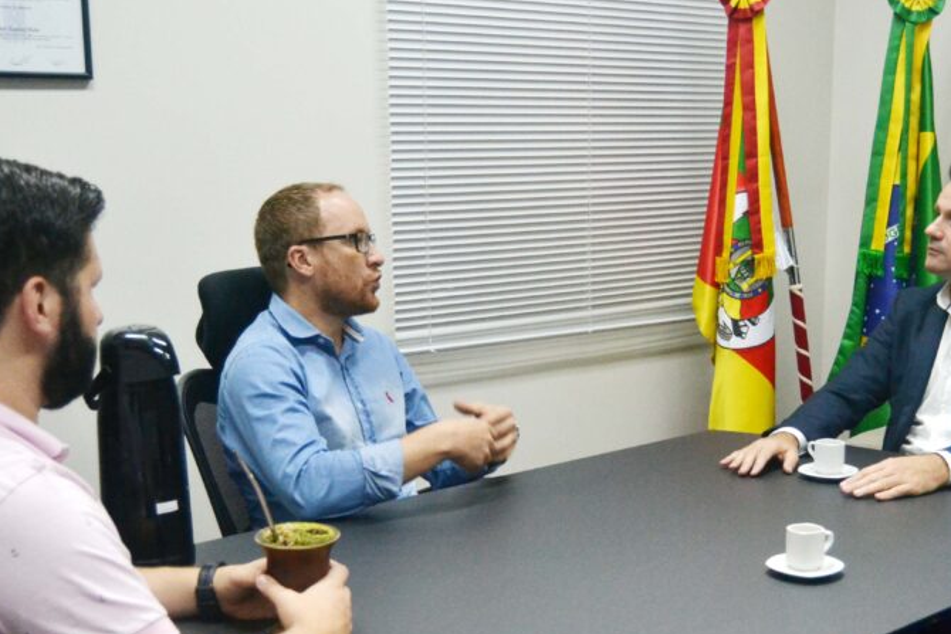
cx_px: 556
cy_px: 435
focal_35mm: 53
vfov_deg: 25.5
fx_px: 1394
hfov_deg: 37.6
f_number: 3.8
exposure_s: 1/60
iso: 1800
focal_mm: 23
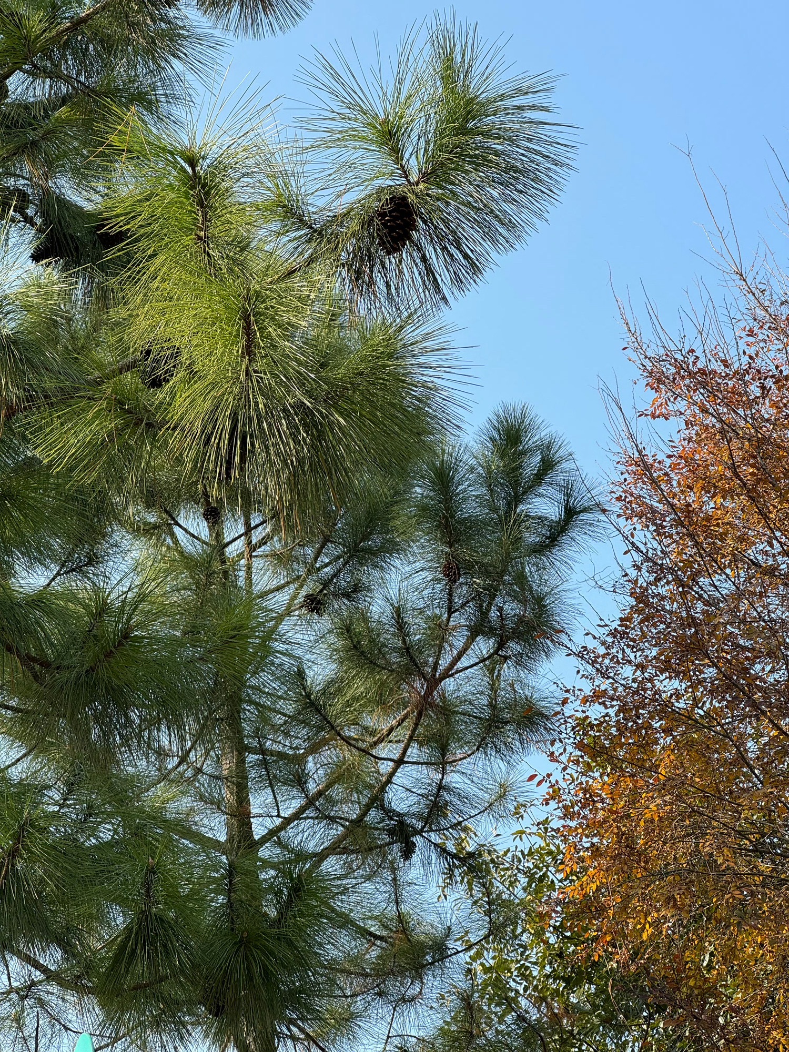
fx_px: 2340
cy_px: 526
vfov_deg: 25.3
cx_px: 394
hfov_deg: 19.1
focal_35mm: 77
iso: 25
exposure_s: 1/270
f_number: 2.8
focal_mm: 9
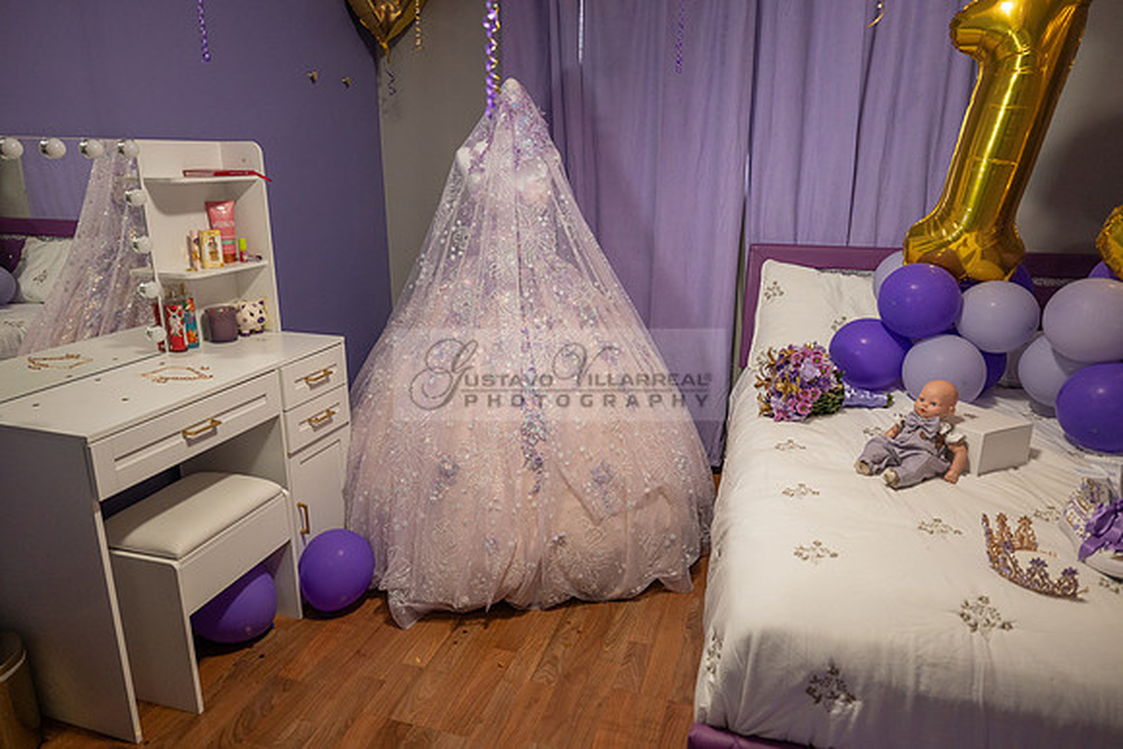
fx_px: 749
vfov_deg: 53.2
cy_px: 374
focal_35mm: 24
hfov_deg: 73.7
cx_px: 562
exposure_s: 1/125
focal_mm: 24
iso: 800
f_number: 2.8
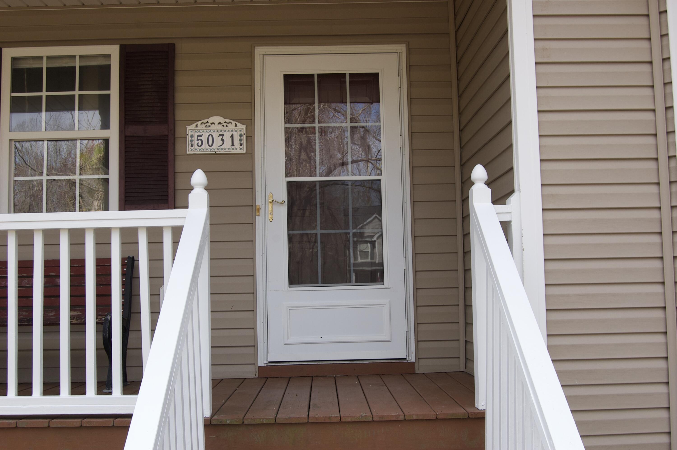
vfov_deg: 34.1
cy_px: 225
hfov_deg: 49.6
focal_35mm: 39
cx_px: 338
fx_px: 733
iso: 200
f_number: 9
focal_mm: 26
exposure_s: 1/125
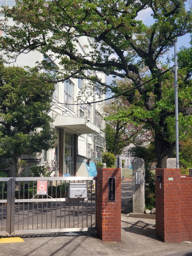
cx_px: 96
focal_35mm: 52
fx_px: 385
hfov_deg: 28.0
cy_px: 128
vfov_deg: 36.8
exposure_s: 1/796
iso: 50
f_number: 2.4
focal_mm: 6
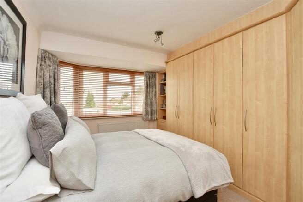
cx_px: 152
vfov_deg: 77.3
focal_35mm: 15
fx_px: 126
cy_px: 101
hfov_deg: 100.4
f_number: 10
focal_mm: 10
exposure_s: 1/10
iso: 250
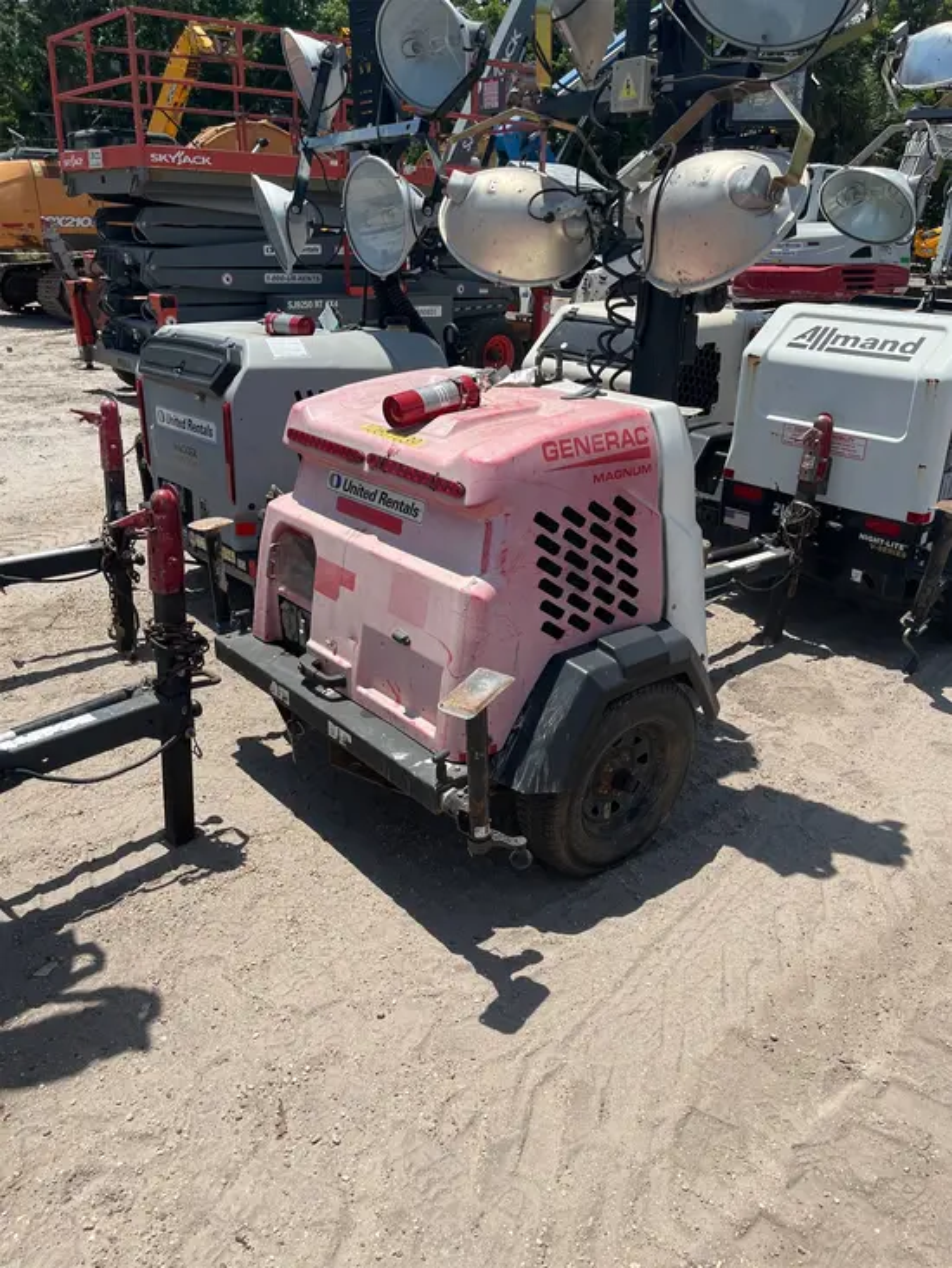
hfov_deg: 53.1
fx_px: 953
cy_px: 634
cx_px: 476
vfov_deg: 67.3
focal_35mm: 26
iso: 50
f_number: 1.6
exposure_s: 1/3623
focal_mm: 5.1
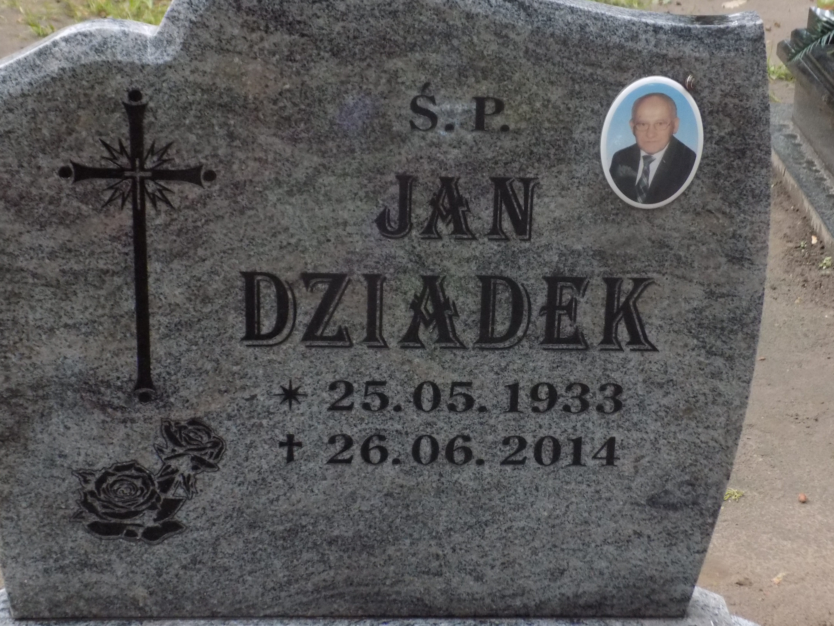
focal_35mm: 70
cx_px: 417
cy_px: 313
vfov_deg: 21.0
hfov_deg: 27.8
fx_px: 1687
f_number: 4.2
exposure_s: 1/25
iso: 400
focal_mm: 12.5
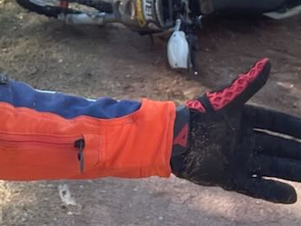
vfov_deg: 16.1
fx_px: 731
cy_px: -113
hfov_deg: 22.3
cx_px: -5
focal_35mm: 84
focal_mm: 2.71
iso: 50
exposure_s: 1/121
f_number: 2.2
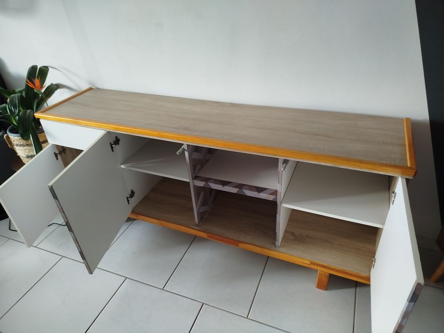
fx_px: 308
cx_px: 222
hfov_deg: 71.6
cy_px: 166
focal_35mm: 24
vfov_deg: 56.8
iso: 400
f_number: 1.7
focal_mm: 5.31
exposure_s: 1/33
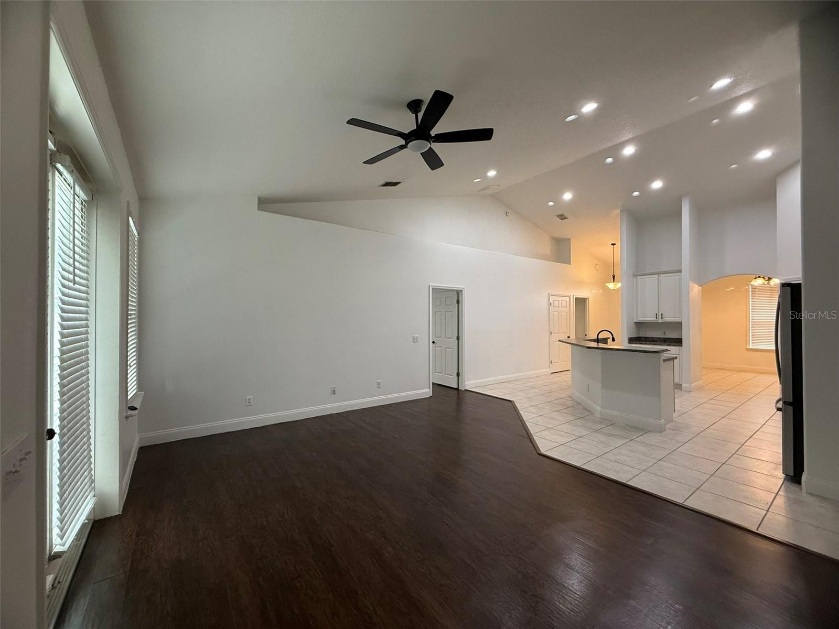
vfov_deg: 85.7
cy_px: 314
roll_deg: +0.0
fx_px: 339
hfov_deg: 102.1
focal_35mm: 14
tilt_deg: +1.0
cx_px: 420
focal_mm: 2.22
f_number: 2.2
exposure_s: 1/120
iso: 320
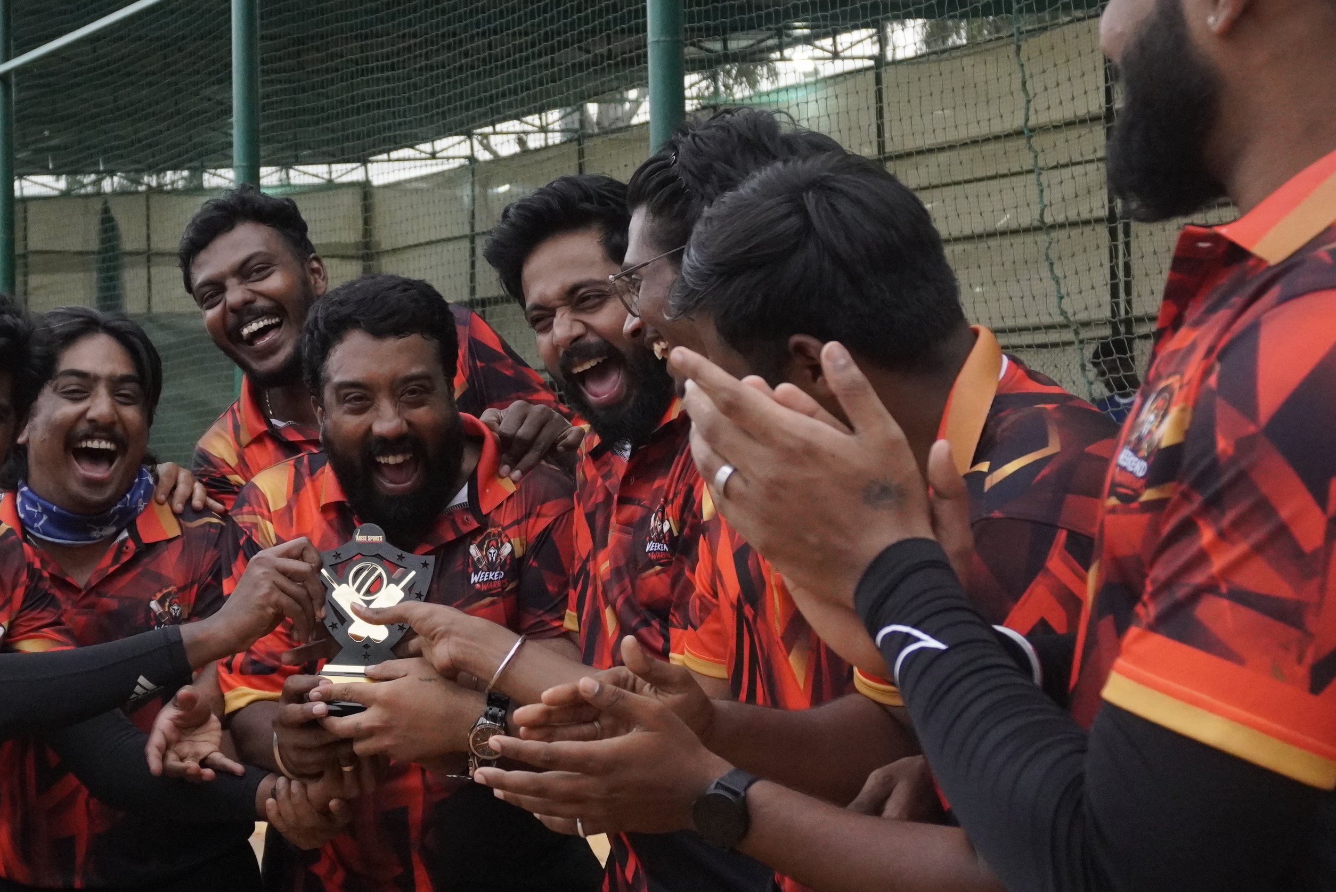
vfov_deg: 19.2
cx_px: 423
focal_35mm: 71
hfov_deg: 28.2
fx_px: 2636
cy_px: 344
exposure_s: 1/1000
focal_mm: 28
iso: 3200
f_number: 5.6
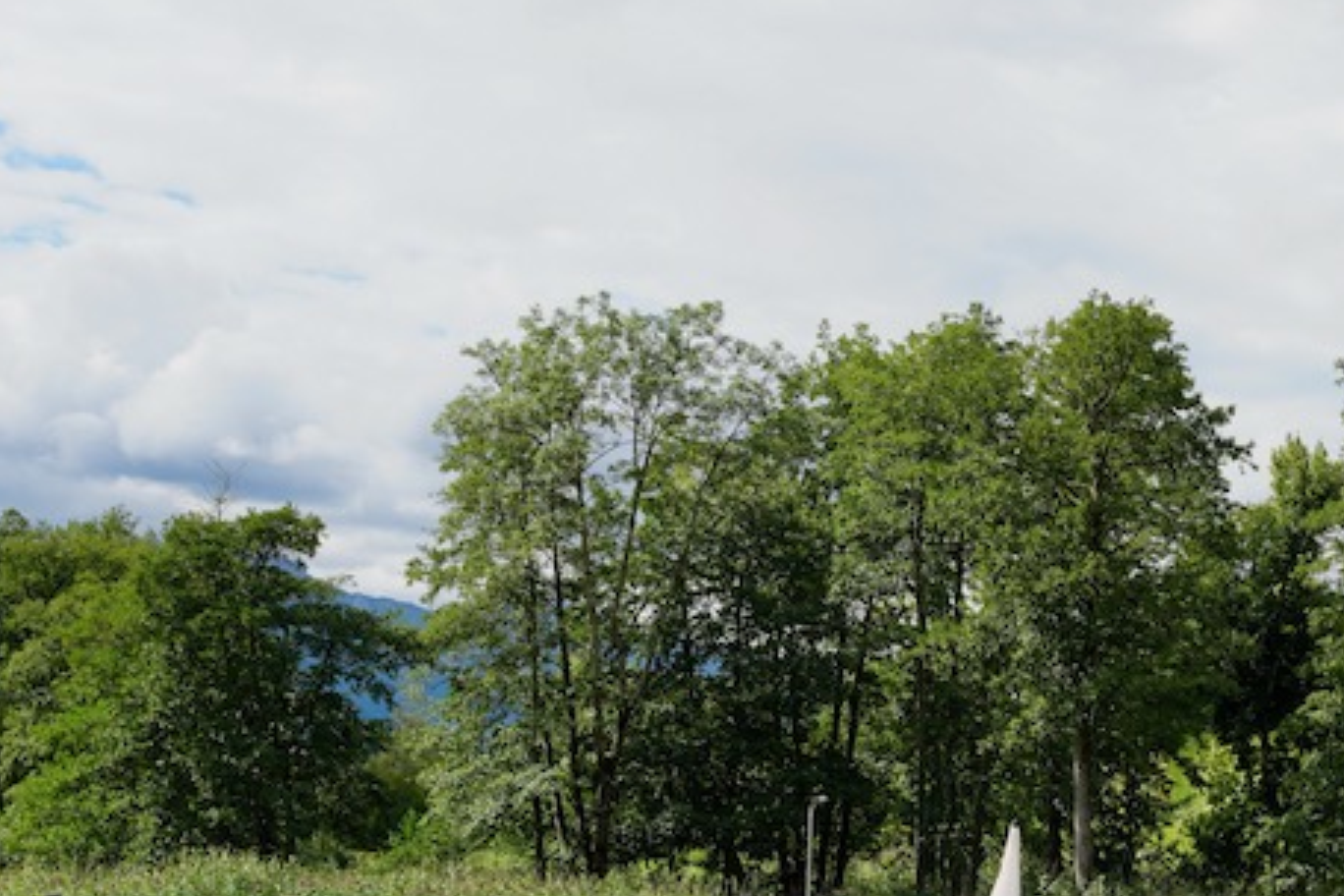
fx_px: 3468
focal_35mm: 93
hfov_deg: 21.0
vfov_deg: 14.6
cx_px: 1429
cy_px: 806
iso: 100
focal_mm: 41.4
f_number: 9
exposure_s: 1/125
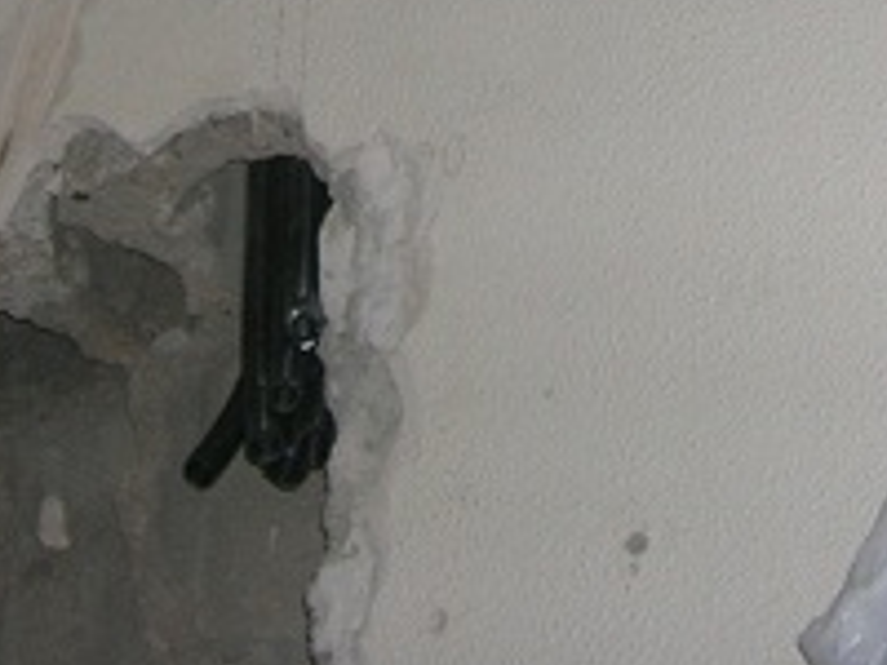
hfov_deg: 17.9
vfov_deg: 12.8
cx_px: 554
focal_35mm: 110
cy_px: -337
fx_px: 2819
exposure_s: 1/60.1
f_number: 2.9
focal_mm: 5.7
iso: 50
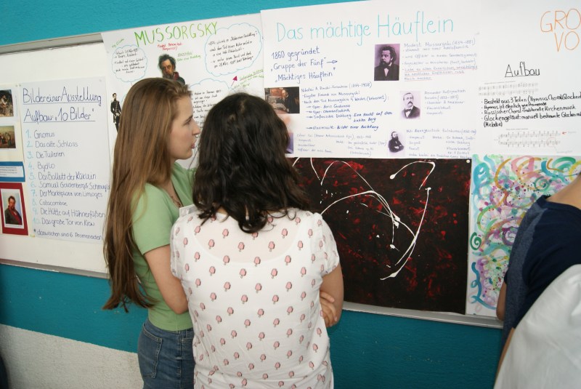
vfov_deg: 43.7
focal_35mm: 30
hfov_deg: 61.9
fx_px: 485
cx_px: 290
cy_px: 194
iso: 320
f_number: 5
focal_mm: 20
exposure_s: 1/80
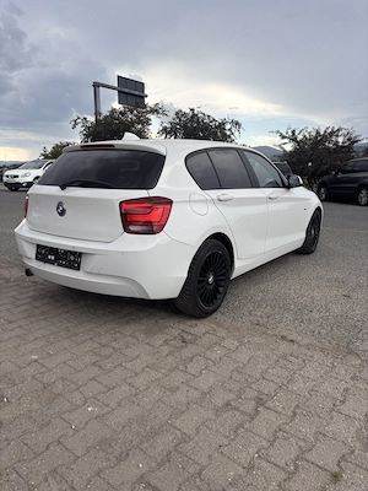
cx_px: 184
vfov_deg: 67.3
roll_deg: -0.7
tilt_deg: -11.8
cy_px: 246
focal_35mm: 26
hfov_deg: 53.1
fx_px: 369
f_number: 1.6
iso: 50
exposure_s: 1/918
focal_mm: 5.96
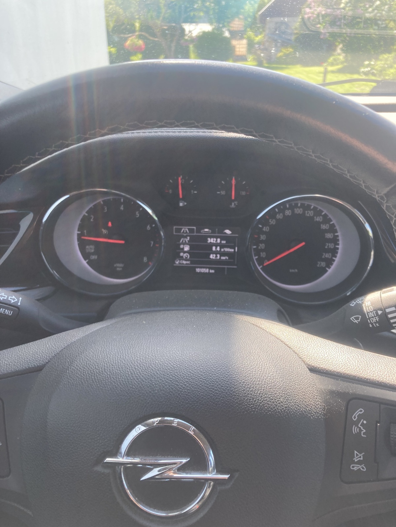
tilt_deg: -25.7
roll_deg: +0.2
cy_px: 264
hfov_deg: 49.7
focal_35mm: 28
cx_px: 198
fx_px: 427
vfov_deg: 63.4
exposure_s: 1/121
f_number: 1.8
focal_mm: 3.99
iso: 32
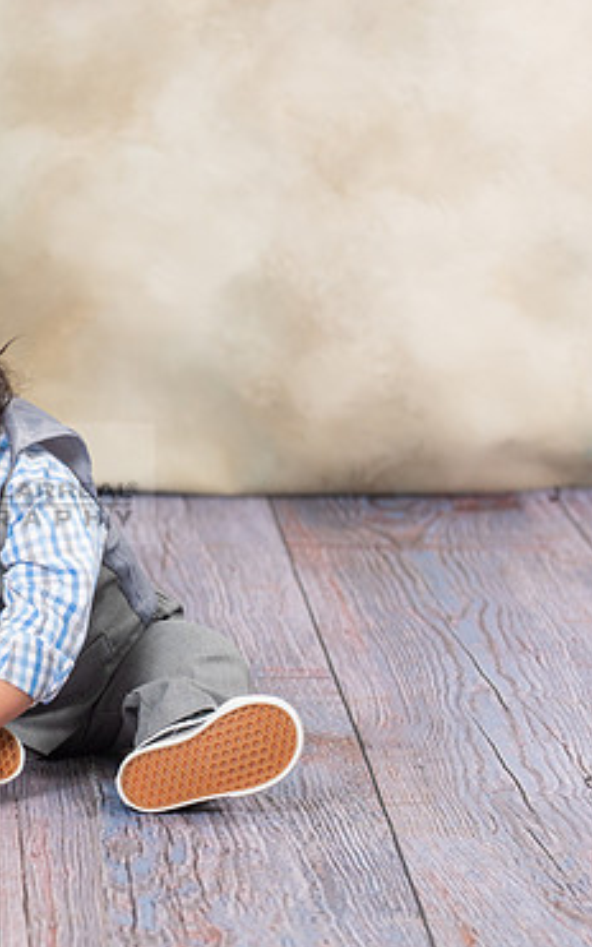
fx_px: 5806
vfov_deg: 9.3
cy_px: 491
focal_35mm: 225
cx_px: -19
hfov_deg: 5.8
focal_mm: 130
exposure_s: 1/125
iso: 200
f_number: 5.6
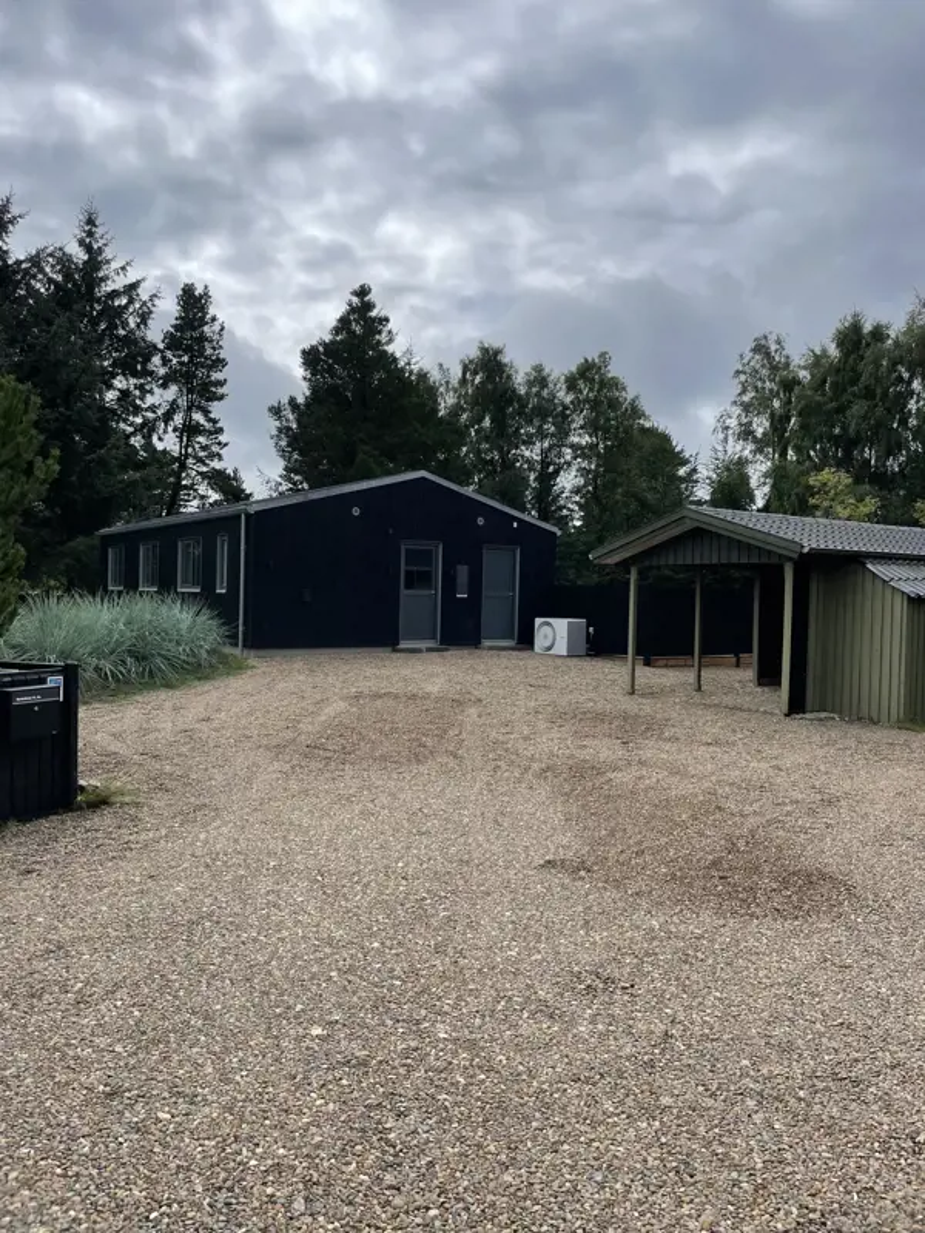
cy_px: 616
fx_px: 926
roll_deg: -1.5
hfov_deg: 53.1
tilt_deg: -0.9
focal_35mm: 26
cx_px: 462
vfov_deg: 67.3
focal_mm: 4.2
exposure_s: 1/6494
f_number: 1.6
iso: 32
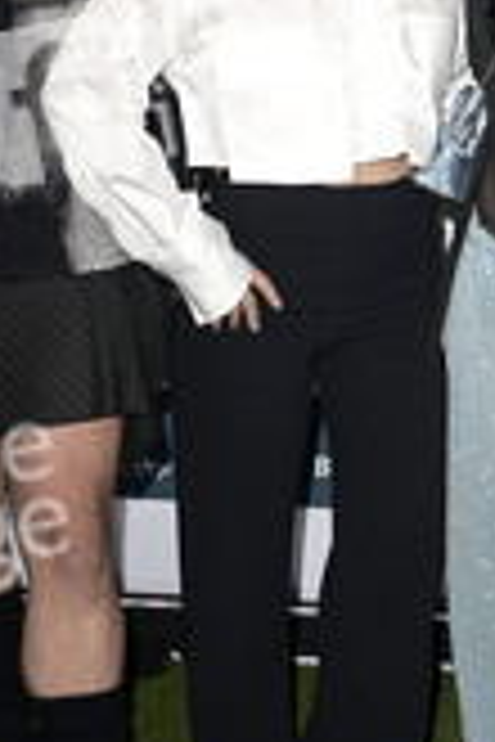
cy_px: 306
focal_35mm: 109
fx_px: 2248
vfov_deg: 18.7
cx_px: 328
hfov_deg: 12.5
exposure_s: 1/250
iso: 640
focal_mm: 45
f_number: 6.3
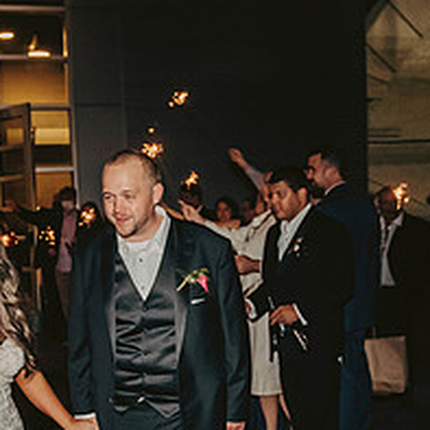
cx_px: 148
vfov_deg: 28.2
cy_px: 326
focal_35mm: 60
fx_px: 843
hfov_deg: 28.4
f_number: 3.2
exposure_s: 1/200
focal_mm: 24
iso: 2500
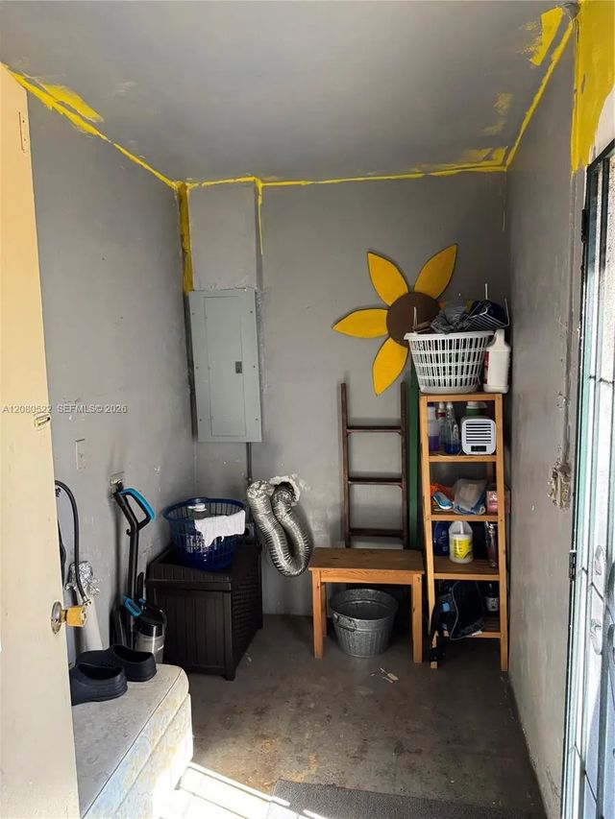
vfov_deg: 71.6
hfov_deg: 56.8
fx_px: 568
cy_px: 410
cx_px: 308
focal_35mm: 24
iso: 800
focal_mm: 6.76
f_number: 1.78
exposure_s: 1/60
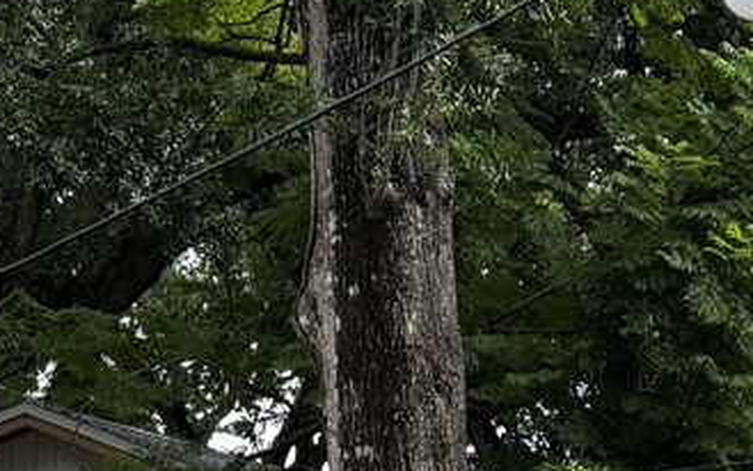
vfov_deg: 8.5
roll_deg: -1.7
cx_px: 76
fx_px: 2751
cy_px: 1303
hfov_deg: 15.4
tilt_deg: -13.1
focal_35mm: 134
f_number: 1.6
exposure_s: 1/510
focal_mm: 5.96
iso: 50
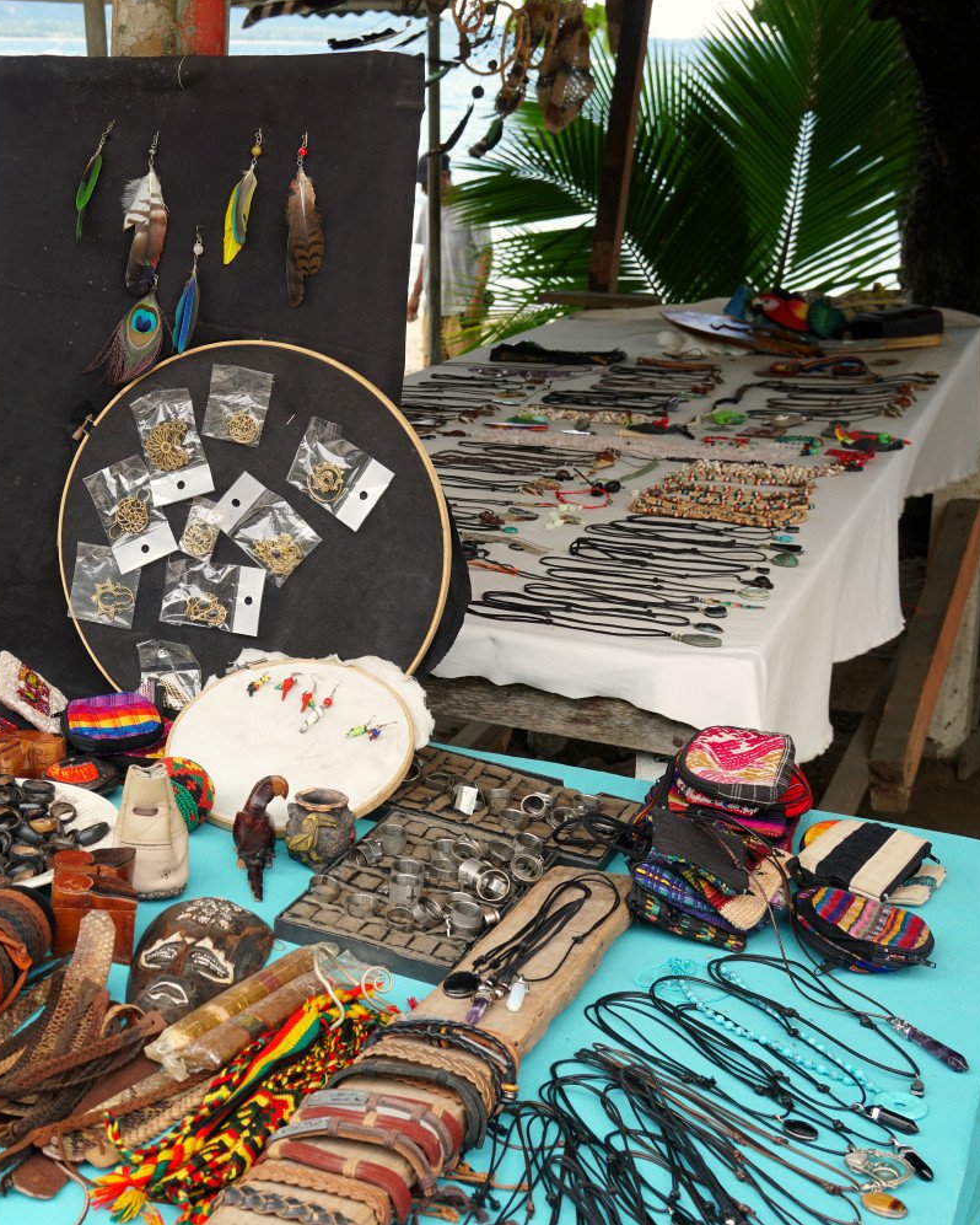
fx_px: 1765
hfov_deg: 30.1
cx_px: 158
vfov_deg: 38.3
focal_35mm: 49
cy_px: 612
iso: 100
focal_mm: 23
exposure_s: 1/100
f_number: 6.3
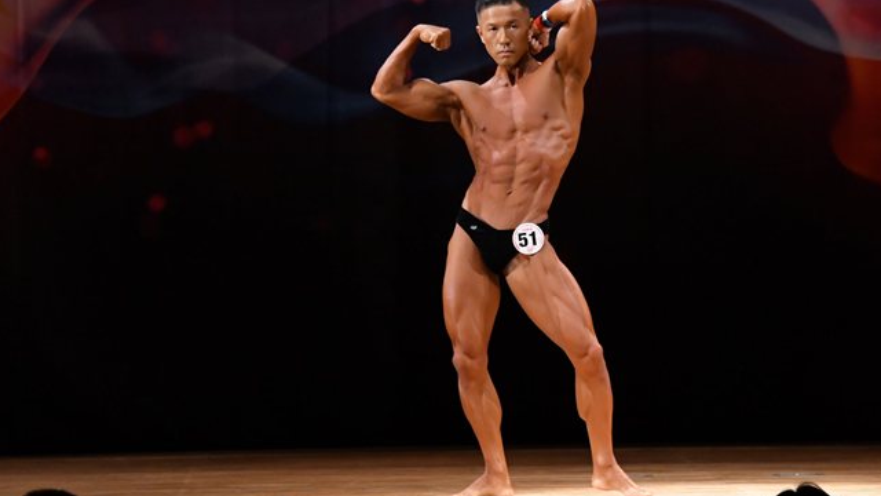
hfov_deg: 8.4
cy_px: 200
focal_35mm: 256
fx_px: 5980
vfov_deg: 4.7
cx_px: 499
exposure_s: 1/400
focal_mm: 135
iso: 4000
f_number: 5.6
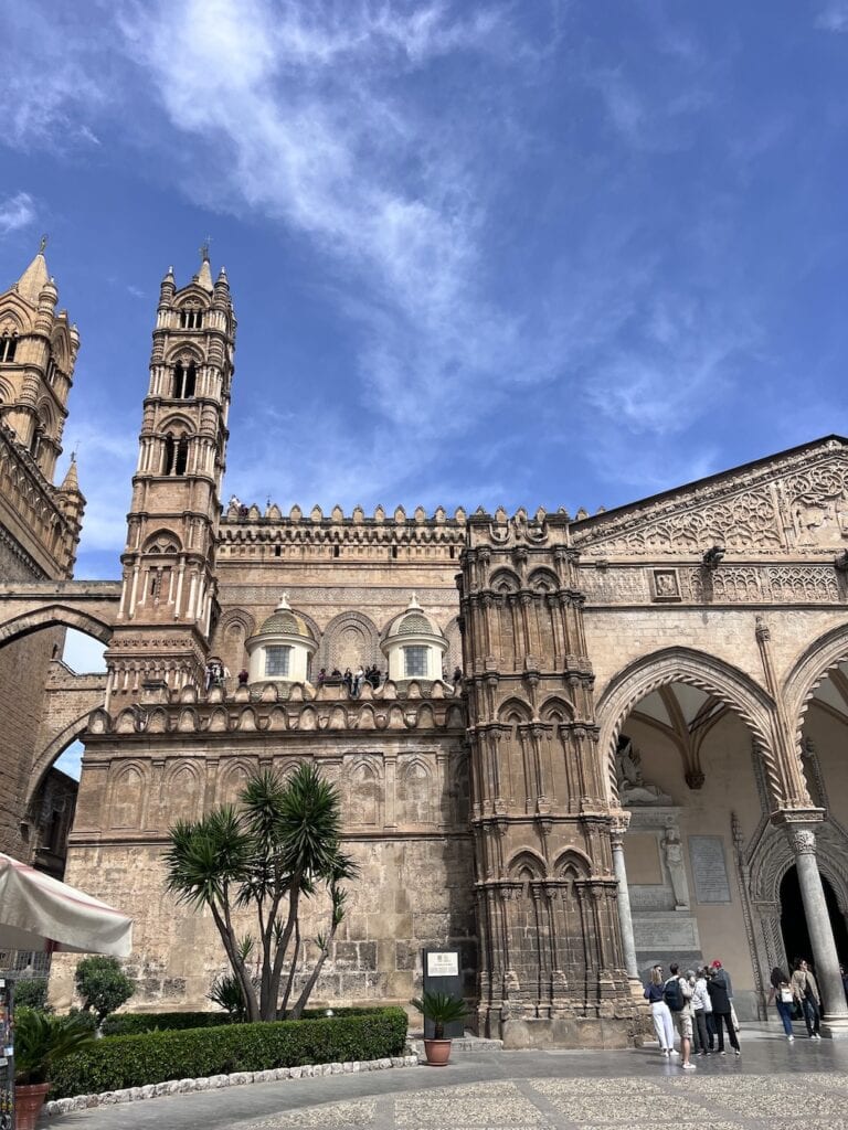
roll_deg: +1.6
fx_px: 849
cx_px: 424
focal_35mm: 26
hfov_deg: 53.1
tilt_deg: +26.9
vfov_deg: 67.3
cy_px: 565
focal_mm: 5.7
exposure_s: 1/4115
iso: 50
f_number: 1.5
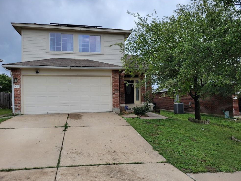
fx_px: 188
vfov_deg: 51.4
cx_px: 121
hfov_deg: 65.3
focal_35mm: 27
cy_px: 92
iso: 40
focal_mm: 5.4
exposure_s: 1/2510
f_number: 1.8
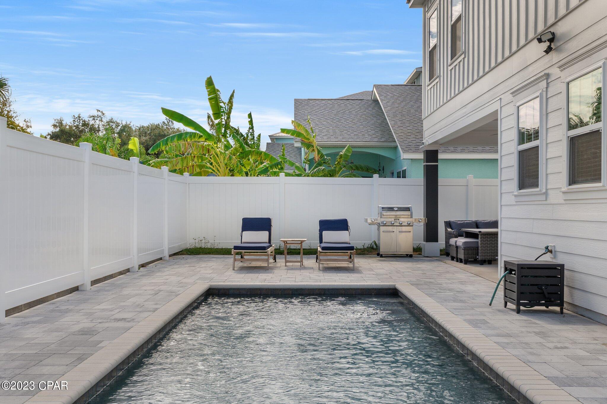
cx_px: 304
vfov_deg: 36.9
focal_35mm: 36
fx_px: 607
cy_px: 202
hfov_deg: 53.1
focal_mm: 24
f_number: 10
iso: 100
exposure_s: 1/160
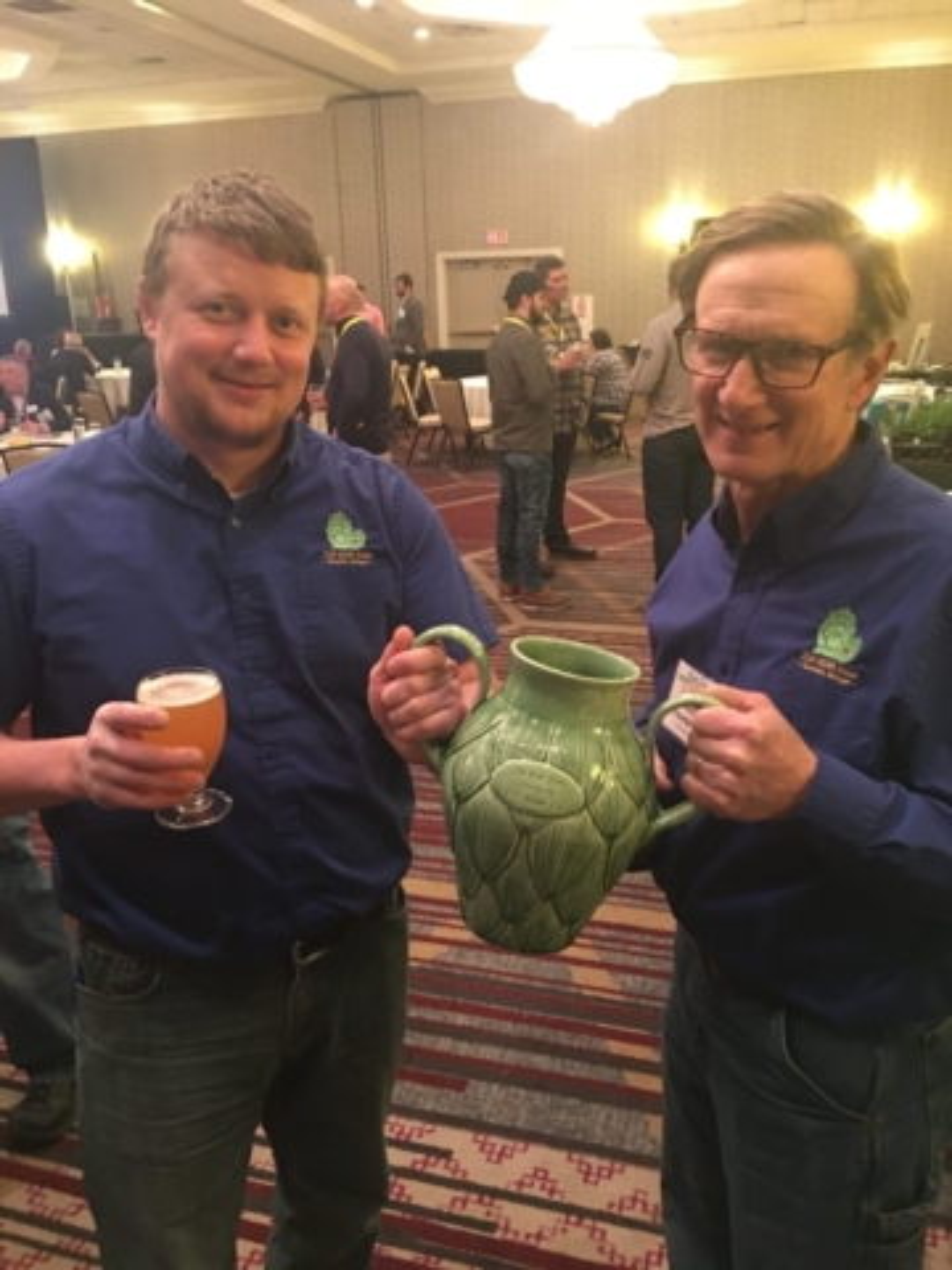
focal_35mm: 29
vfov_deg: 61.7
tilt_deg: -15.7
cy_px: 635
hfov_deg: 48.2
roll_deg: +2.7
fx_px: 1063
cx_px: 476
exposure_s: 1/4
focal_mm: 4.15
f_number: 2.2
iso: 80
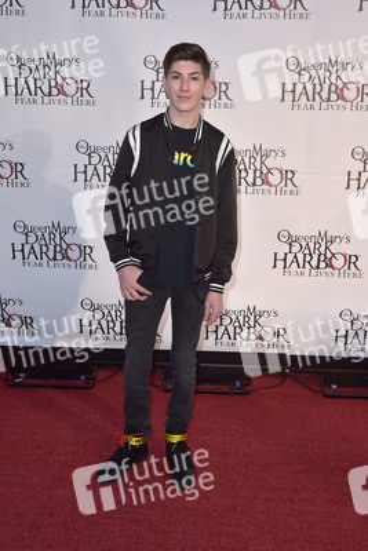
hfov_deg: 37.9
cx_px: 184
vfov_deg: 54.4
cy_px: 276
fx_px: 536
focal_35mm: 35
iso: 320
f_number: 5.6
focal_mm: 35
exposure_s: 1/250
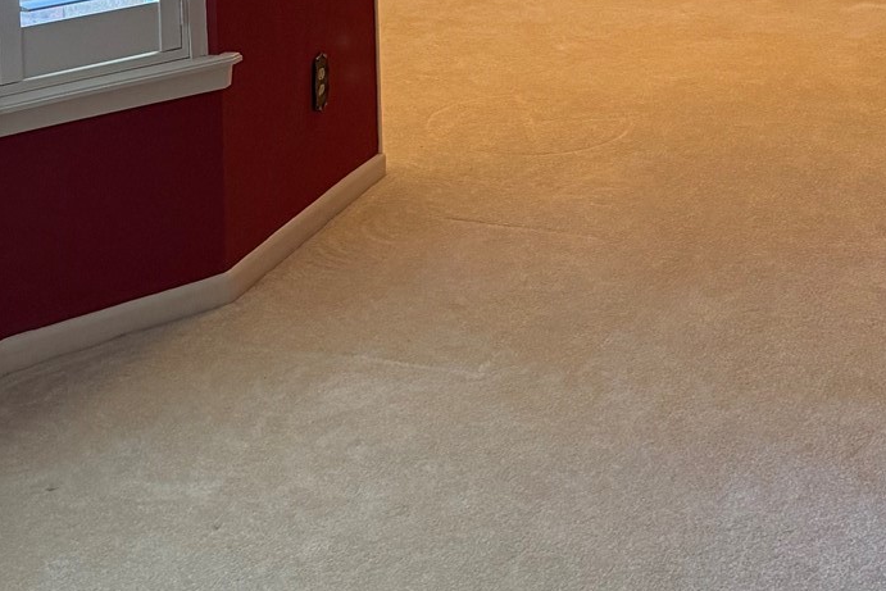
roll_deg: -0.5
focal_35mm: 74
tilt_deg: -6.2
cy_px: -223
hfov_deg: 27.3
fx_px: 1821
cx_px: 510
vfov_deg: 17.1
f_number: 1.78
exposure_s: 1/120
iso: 400
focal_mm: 6.76
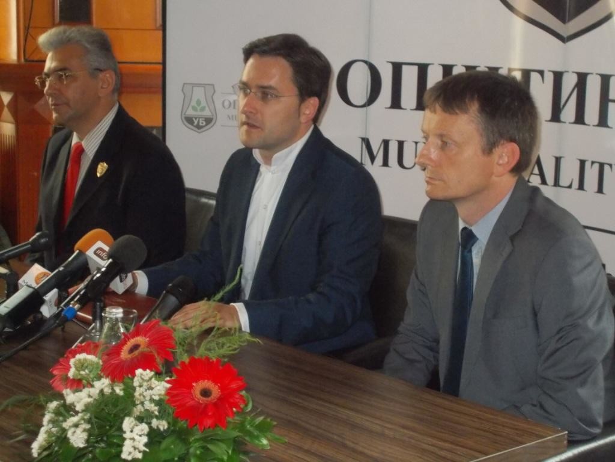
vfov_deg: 19.4
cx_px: 308
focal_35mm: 76
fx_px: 1350
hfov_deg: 25.7
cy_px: 231
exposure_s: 1/60
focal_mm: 13.5
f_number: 5.8
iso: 800
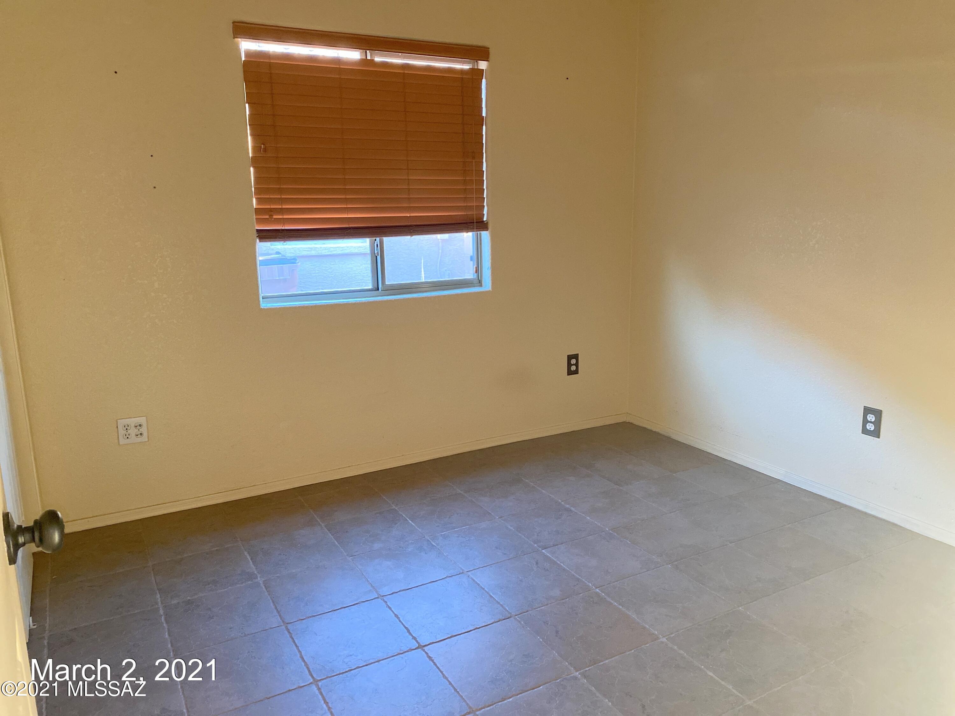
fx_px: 717
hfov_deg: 67.3
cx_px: 478
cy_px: 358
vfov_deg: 53.1
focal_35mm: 26
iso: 500
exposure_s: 1/49
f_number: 1.8
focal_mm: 4.25
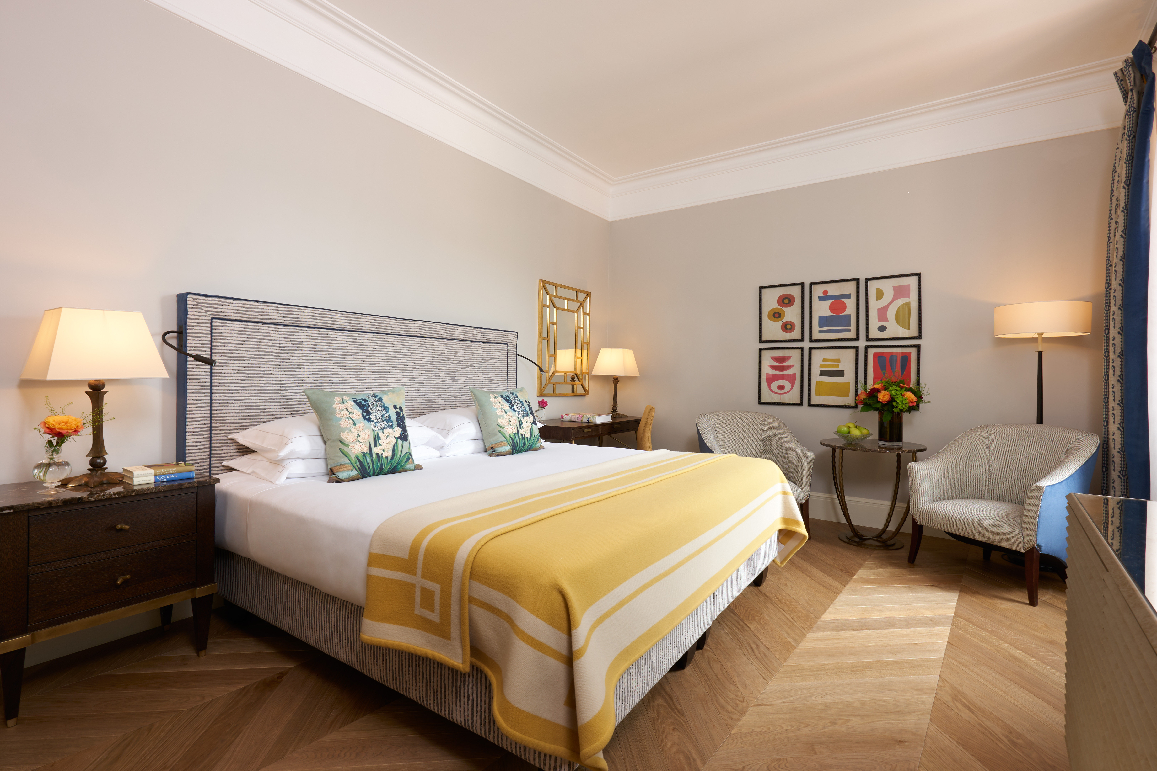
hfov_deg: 96.7
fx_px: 514
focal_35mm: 16
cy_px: 386
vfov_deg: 73.7
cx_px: 578
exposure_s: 2.5
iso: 200
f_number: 14
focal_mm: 16
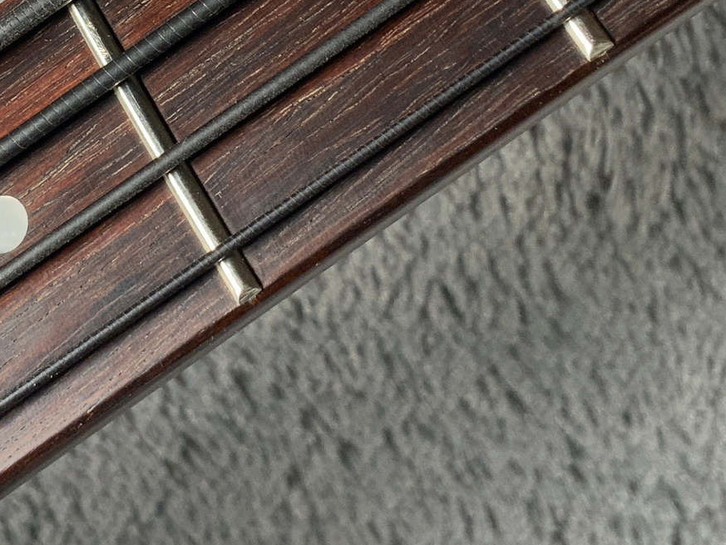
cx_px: 292
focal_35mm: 85
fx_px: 1783
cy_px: 38
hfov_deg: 23.0
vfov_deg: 17.1
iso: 40
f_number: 1.8
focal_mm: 3
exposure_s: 1/104
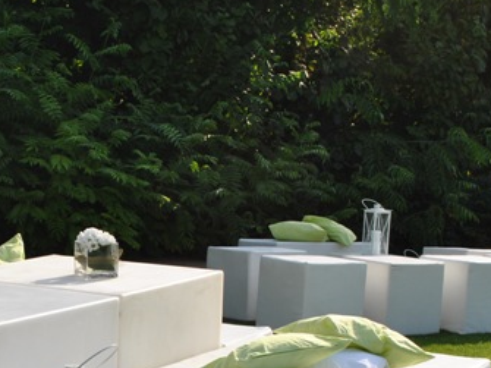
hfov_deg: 19.3
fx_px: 1420
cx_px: 63
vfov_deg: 14.5
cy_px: 377
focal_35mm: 100
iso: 100
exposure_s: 1/200
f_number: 7.1
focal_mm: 29
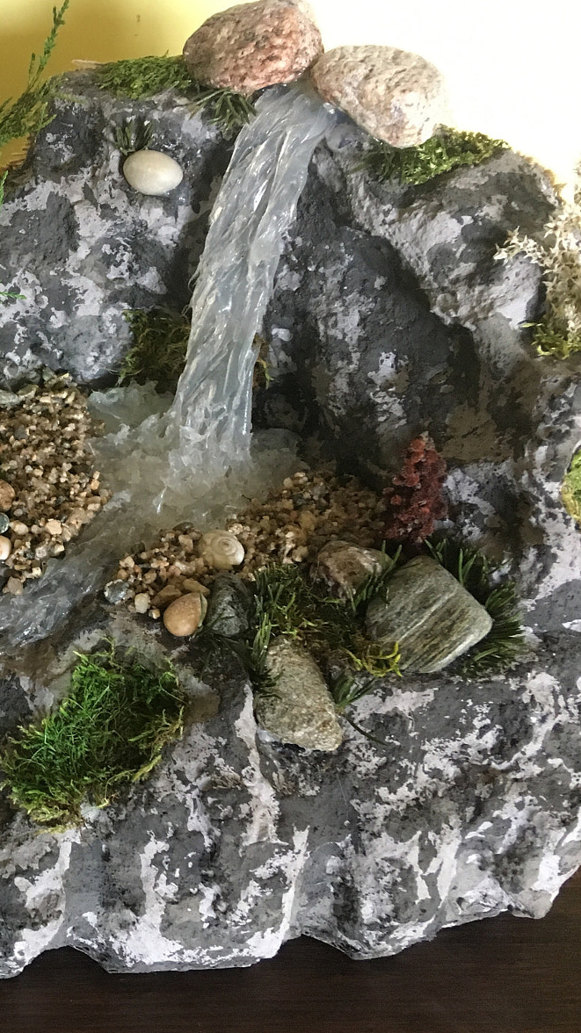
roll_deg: -0.5
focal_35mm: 43
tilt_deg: -37.6
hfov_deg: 25.8
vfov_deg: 47.4
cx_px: -40
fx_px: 1178
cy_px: 511
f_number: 2.2
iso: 200
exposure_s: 1/25
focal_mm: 4.15
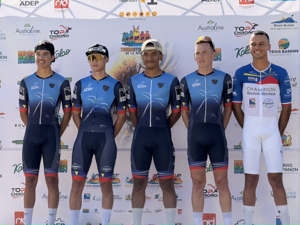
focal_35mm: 120
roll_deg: -0.1
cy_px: 112
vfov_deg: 12.3
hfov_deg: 16.4
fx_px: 1040
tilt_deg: +1.9
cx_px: 150
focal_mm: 15.66
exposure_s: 1/1227
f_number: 2.8
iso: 64
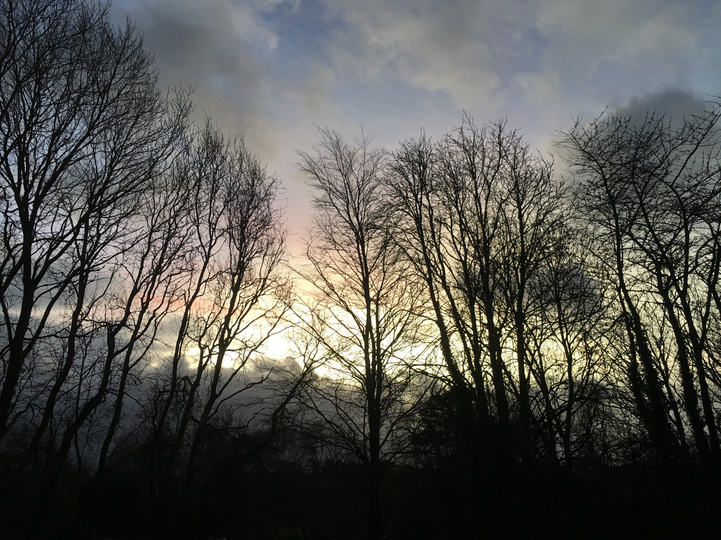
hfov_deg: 61.7
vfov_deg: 48.2
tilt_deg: +19.5
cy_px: 270
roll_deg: +0.3
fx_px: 604
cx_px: 360
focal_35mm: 29
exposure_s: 1/33
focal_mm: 4.15
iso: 50
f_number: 2.2
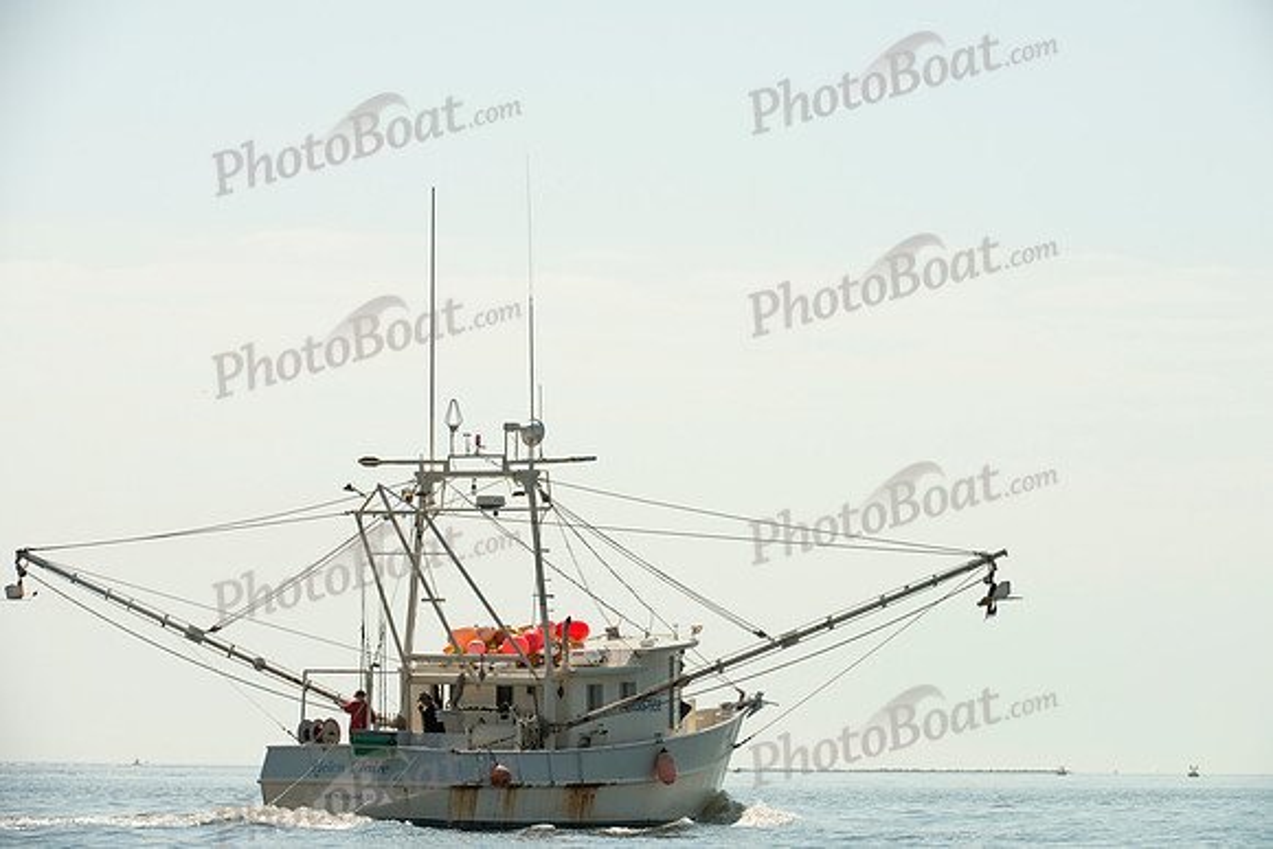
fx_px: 7074
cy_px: 424
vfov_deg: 6.9
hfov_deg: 10.3
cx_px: 636
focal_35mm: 200
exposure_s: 1/640
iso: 200
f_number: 11
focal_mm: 200
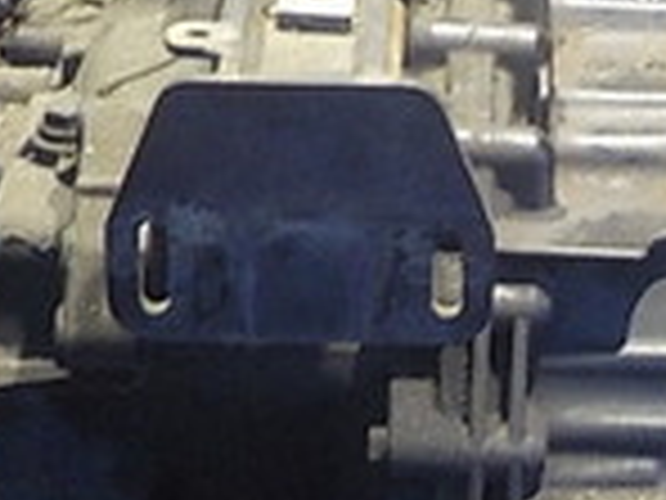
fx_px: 2501
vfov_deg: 11.4
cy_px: 261
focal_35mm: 130
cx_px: 580
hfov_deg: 15.0
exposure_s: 1/8
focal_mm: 4.1
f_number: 3.3
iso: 400
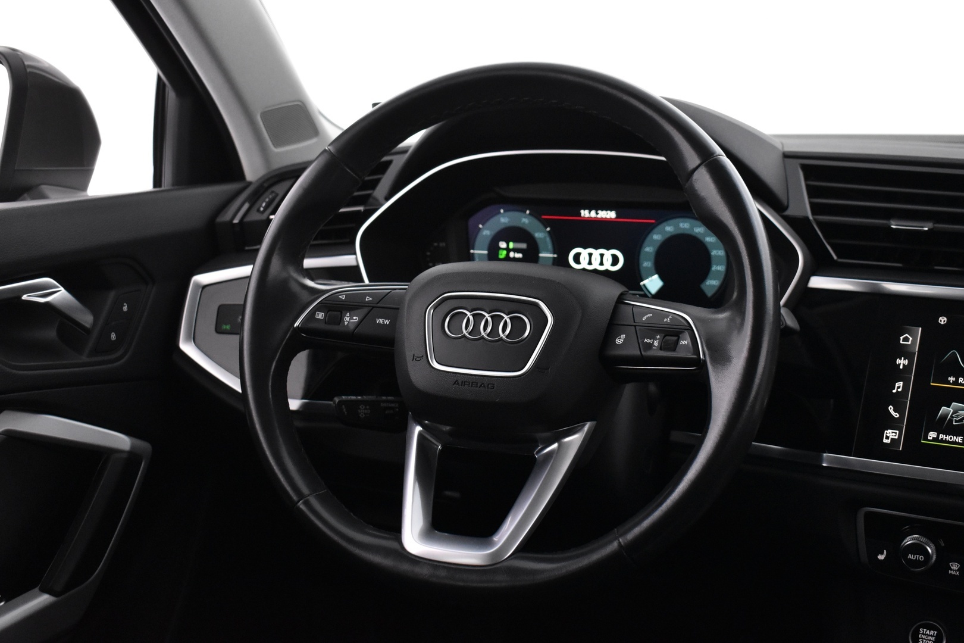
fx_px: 1205
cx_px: 482
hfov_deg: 43.6
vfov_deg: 29.9
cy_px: 322
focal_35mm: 45
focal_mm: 30
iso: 3200
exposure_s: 1/40
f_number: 4.2
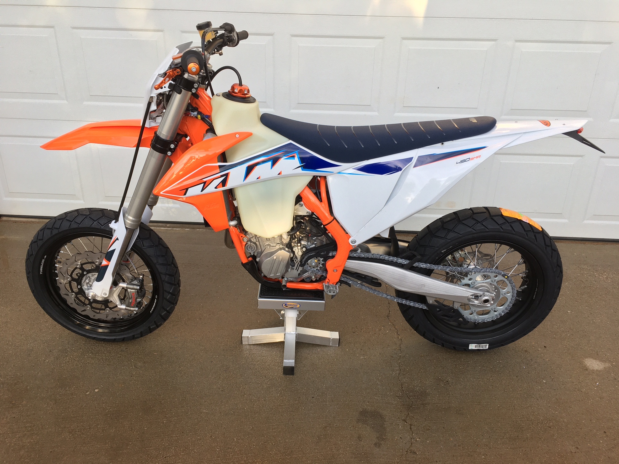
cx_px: 310
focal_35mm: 29
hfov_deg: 61.7
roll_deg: -0.4
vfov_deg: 48.2
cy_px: 232
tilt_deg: -23.6
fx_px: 519
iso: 25
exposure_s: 1/120
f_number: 2.2
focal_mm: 4.15
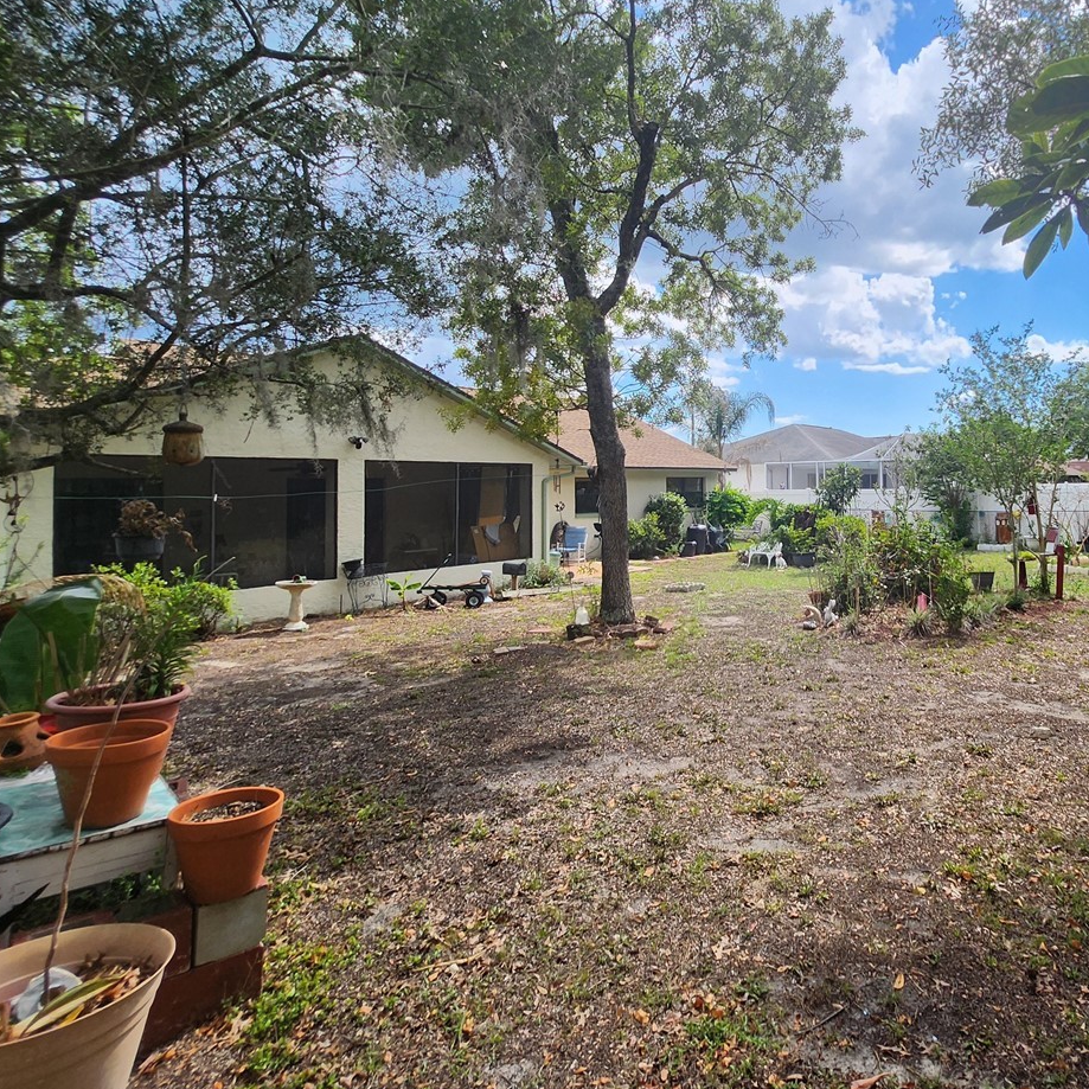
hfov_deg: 72.0
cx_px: 750
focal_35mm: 20
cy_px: 472
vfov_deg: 74.5
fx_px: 712
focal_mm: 1.74
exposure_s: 1/684
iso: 32
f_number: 2.2
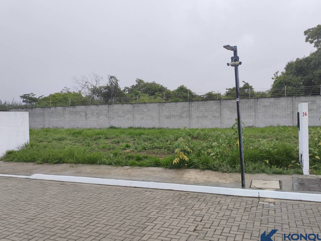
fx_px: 269
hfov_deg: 61.6
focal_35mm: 29
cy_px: 117
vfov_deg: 48.2
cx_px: 172
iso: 320
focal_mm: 4.94
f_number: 1.5
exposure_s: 1/1164
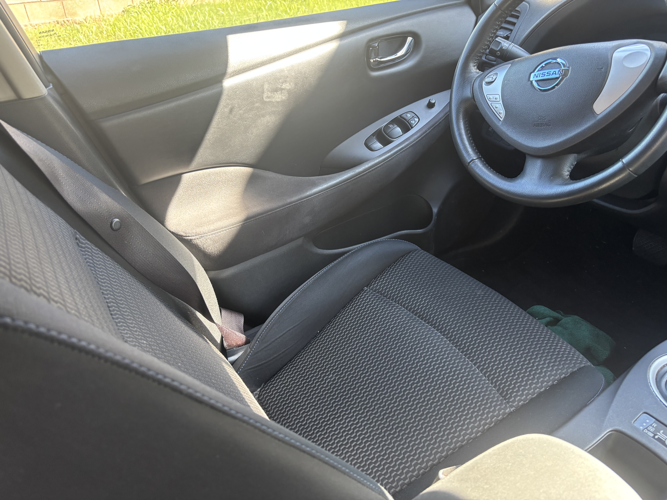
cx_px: 334
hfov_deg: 67.3
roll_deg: +1.1
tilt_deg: -31.7
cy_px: 250
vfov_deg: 53.1
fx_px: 501
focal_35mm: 26
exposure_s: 1/60
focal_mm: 5.96
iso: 200
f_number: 1.6
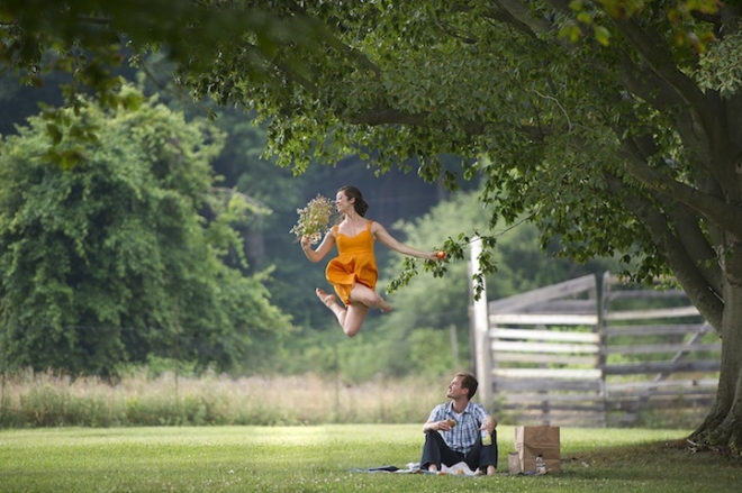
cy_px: 246
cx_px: 371
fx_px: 4119
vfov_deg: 6.9
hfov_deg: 10.3
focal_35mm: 200
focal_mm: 200
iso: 200
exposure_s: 1/400
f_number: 2.8
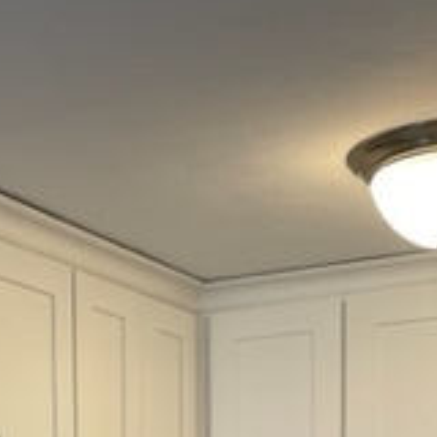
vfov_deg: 17.2
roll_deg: +0.5
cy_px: 645
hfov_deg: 18.8
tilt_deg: -2.9
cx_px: 131
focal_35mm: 92
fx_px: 1314
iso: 80
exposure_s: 1/120
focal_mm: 4.2
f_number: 1.6
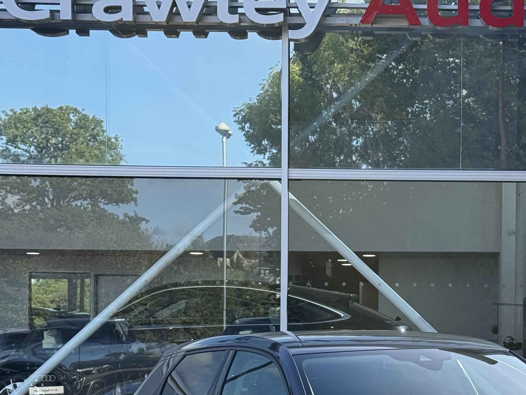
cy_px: 350
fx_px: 1459
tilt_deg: -1.0
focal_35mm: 96
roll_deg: -0.7
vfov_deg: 15.2
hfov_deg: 20.3
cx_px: 405
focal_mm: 6.76
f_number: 1.78
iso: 80
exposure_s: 1/1456
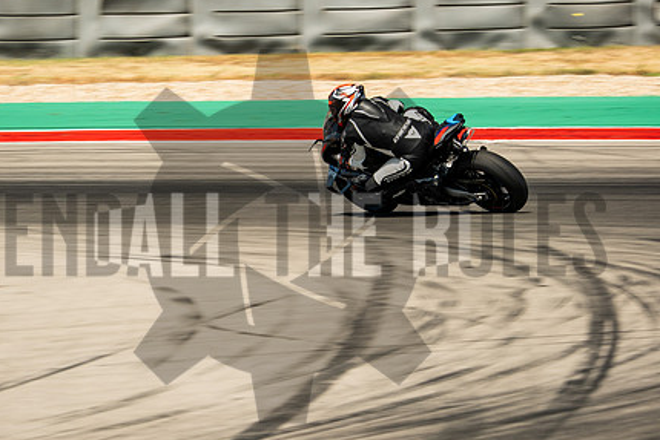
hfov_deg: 3.6
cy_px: 237
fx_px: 10398
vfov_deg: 2.4
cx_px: 282
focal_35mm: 567
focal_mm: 280
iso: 160
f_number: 9
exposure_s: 1/160
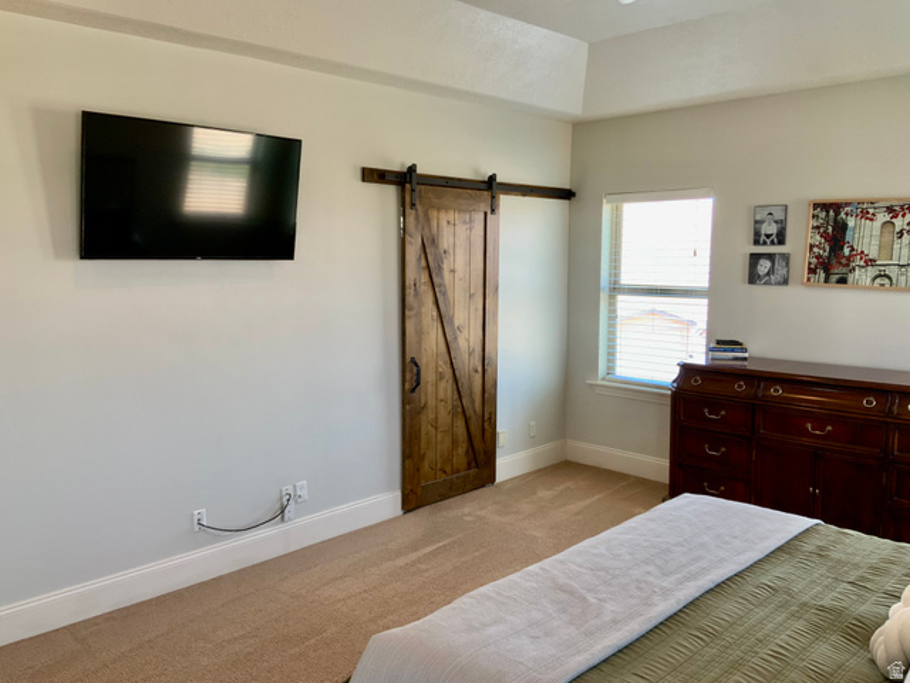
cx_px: 455
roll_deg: +0.4
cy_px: 342
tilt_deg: -6.4
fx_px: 762
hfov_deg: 61.7
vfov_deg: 48.2
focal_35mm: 29
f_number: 1.8
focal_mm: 3
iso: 40
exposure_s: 1/60
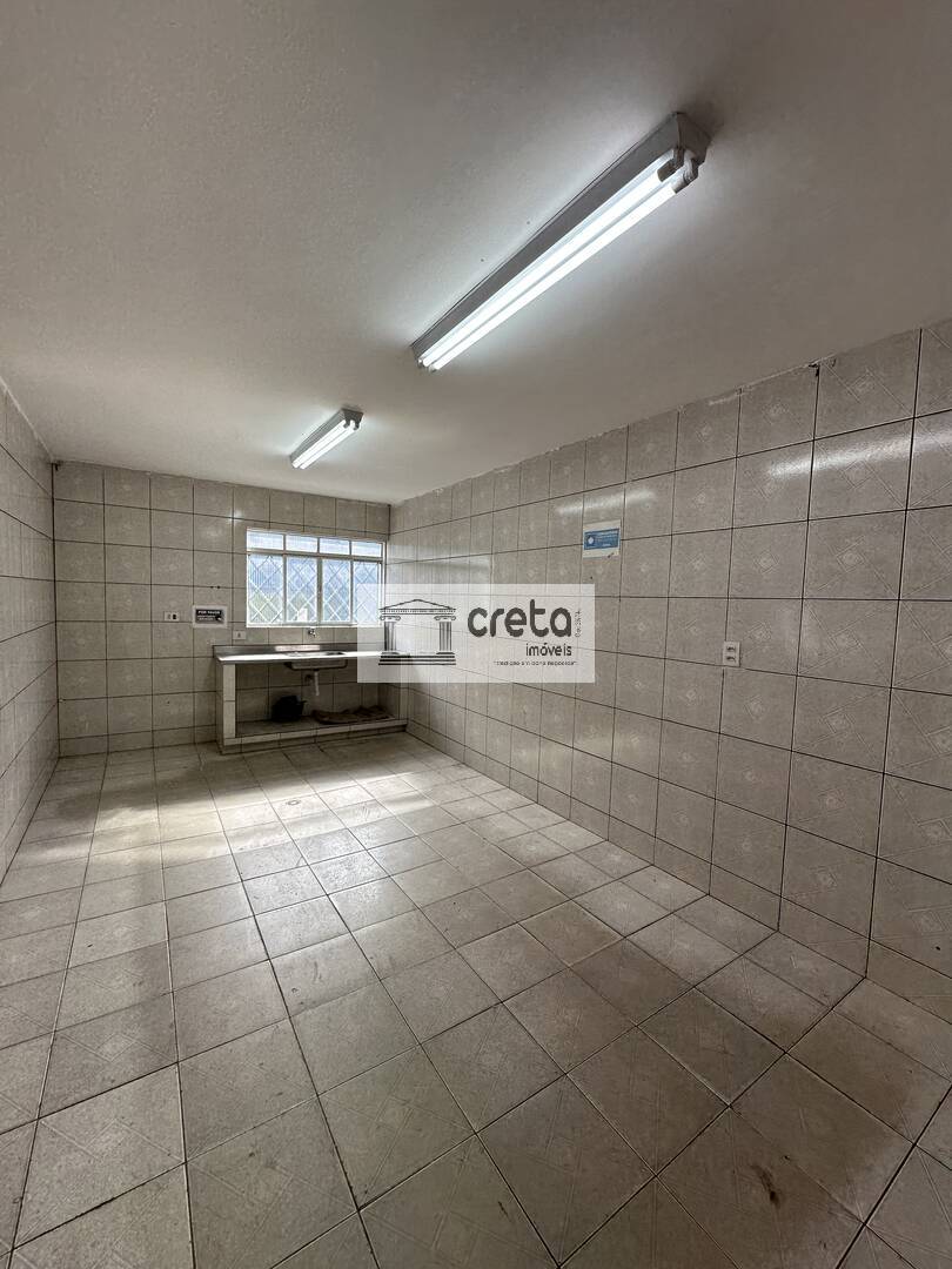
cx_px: 476
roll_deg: -2.5
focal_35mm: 14
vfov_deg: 102.1
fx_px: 513
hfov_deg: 85.7
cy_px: 634
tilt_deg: -3.8
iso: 40
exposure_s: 1/120
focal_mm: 2.22
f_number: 2.2
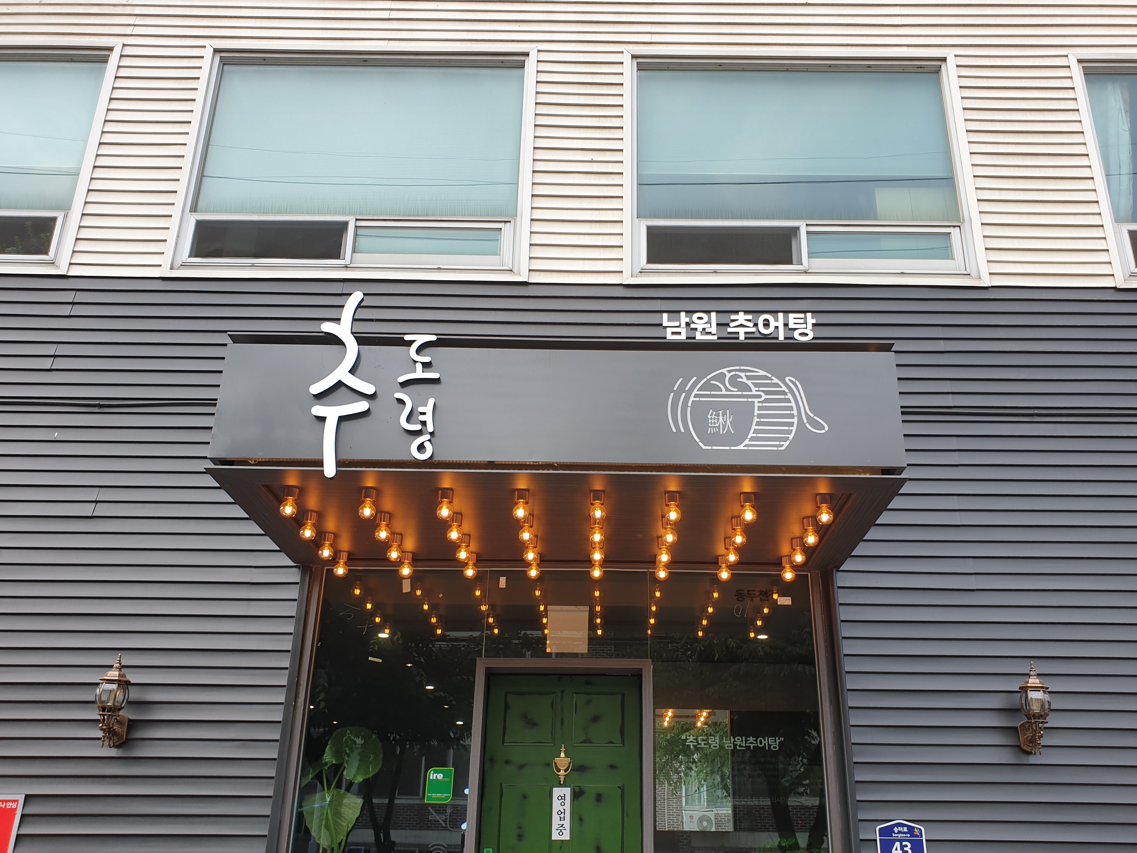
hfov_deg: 61.6
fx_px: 953
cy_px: 466
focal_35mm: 29
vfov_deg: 48.2
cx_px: 599
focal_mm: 4.3
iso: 50
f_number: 2.4
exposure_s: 1/744
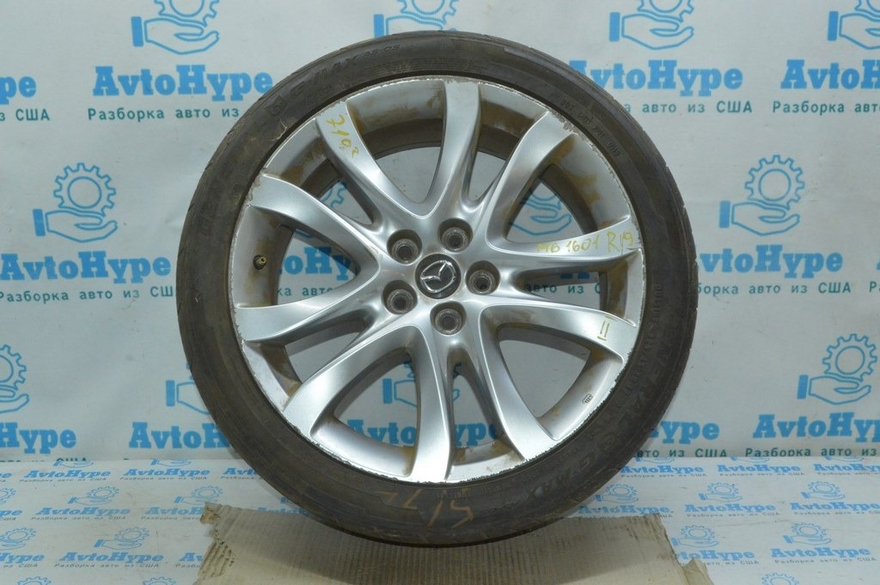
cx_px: 440
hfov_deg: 49.6
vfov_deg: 34.2
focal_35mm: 39
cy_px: 292
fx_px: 953
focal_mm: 26
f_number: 16
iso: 2500
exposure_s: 1/50
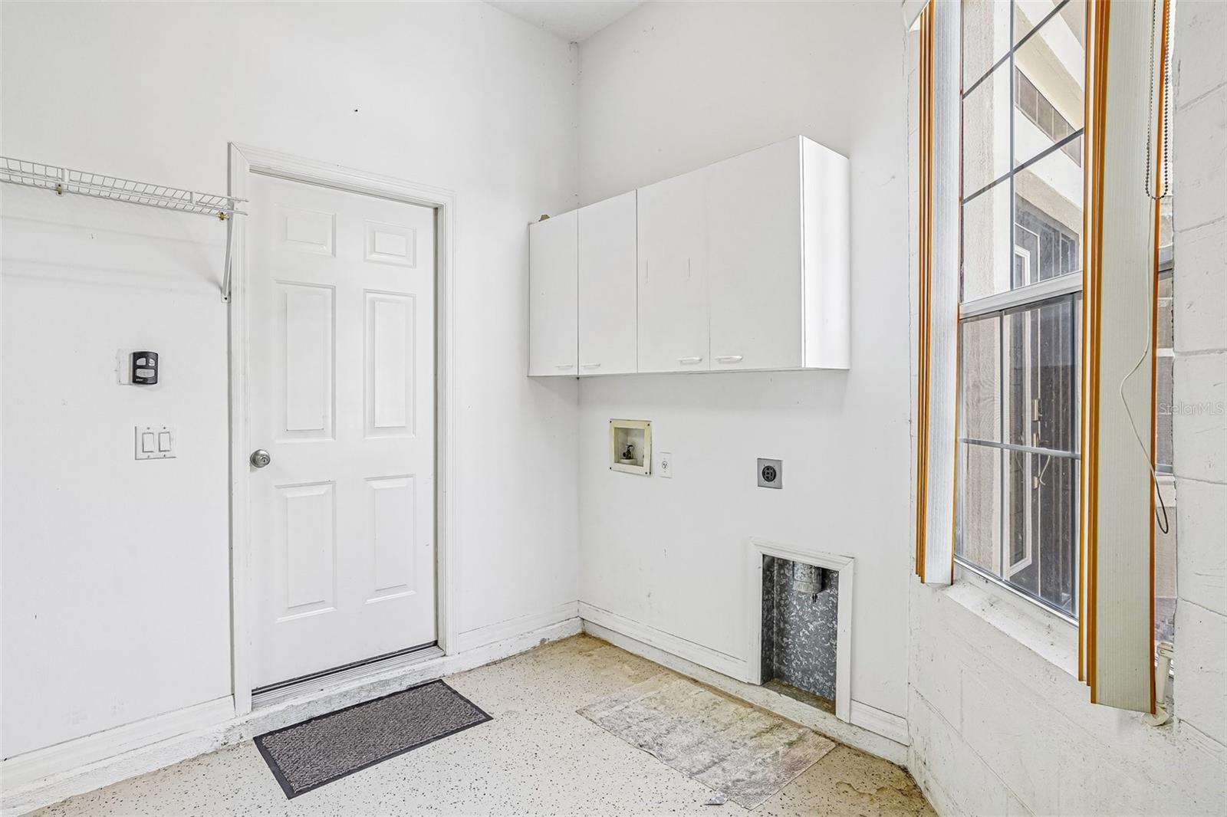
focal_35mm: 19
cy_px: 408
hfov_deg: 86.9
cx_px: 614
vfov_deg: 64.5
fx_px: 647
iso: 400
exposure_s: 1/15
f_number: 9
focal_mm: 19
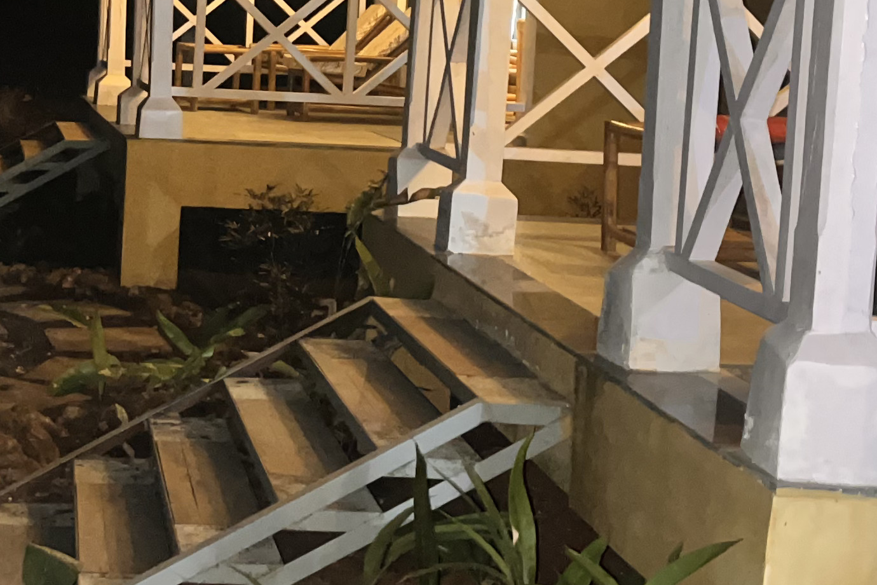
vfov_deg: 17.0
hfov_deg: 25.5
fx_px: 1924
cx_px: 290
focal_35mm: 79
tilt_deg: -2.4
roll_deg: -2.9
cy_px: 36
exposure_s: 1/4
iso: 500
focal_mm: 5.1
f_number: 1.6
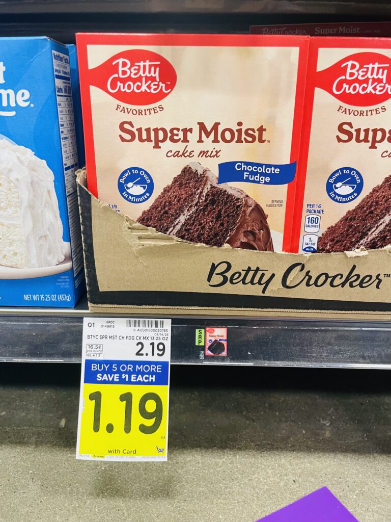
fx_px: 392
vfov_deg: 67.3
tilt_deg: -19.6
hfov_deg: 53.1
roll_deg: -0.8
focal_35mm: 26
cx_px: 196
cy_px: 261
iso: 160
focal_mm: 4.2
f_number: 1.6
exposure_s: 1/60
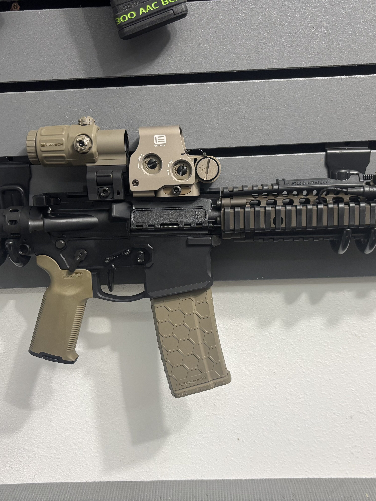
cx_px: 188
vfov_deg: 67.3
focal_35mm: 26
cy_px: 250
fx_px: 377
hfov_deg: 53.1
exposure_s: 1/60
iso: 125
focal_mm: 5.96
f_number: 1.6
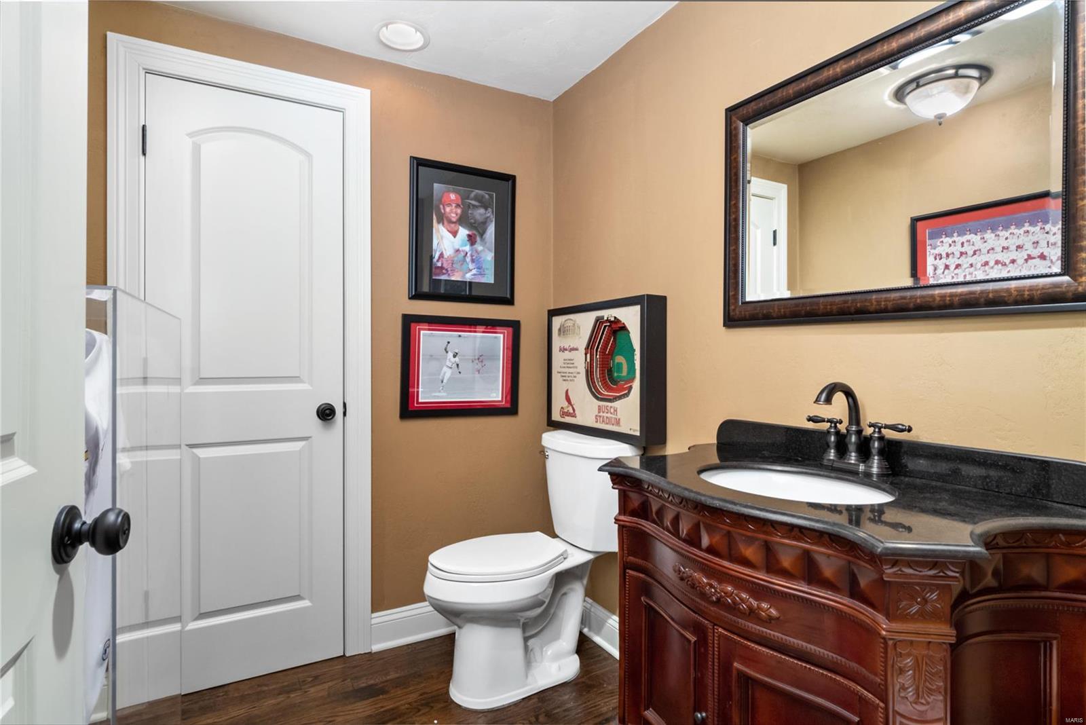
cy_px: 362
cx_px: 543
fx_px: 543
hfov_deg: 90.0
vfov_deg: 67.4
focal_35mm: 18
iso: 800
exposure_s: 1/100
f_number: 9
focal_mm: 9
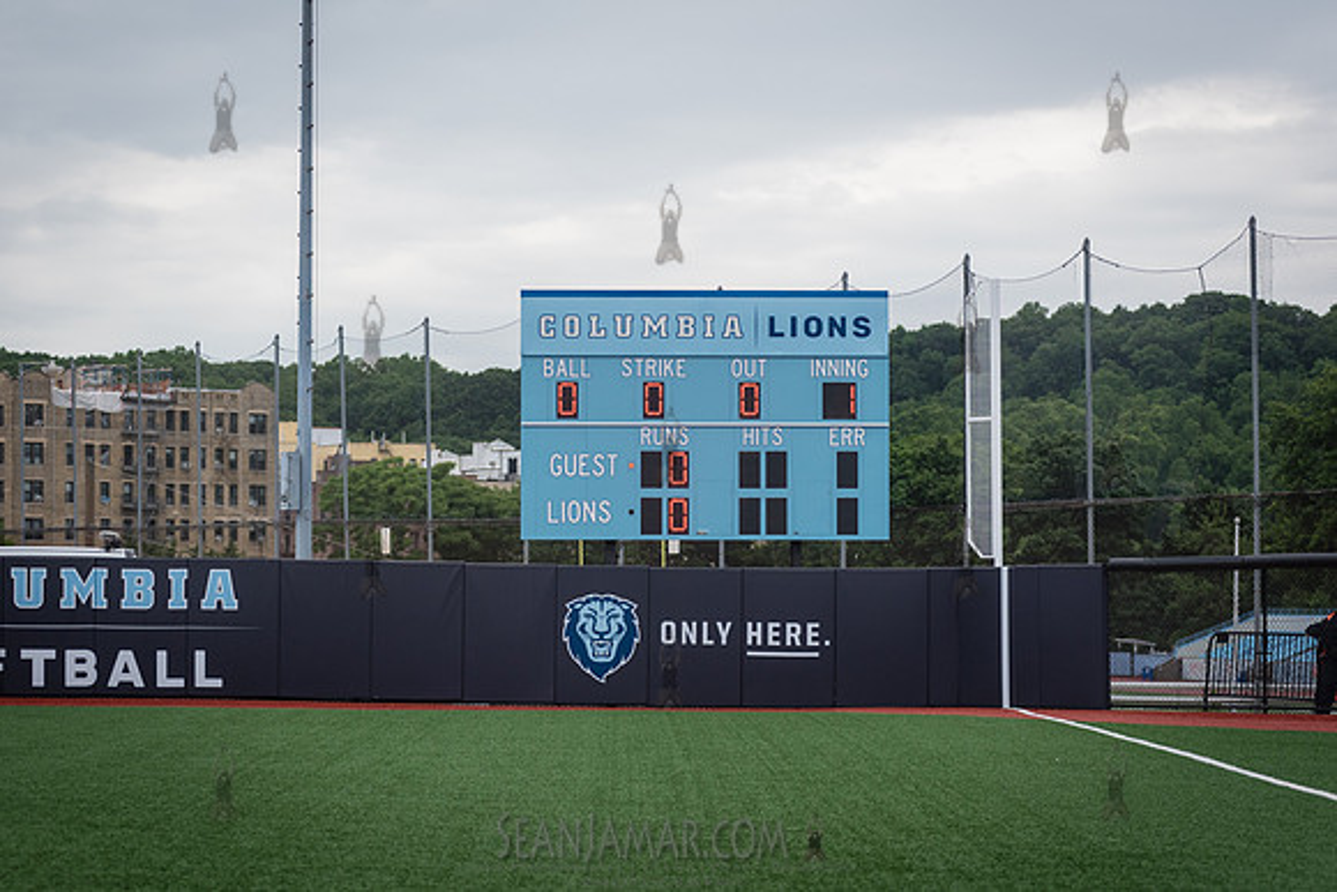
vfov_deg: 13.7
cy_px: 446
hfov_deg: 20.4
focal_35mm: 100
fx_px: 3715
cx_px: 668
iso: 800
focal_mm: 100
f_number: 3.5
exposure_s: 1/2000
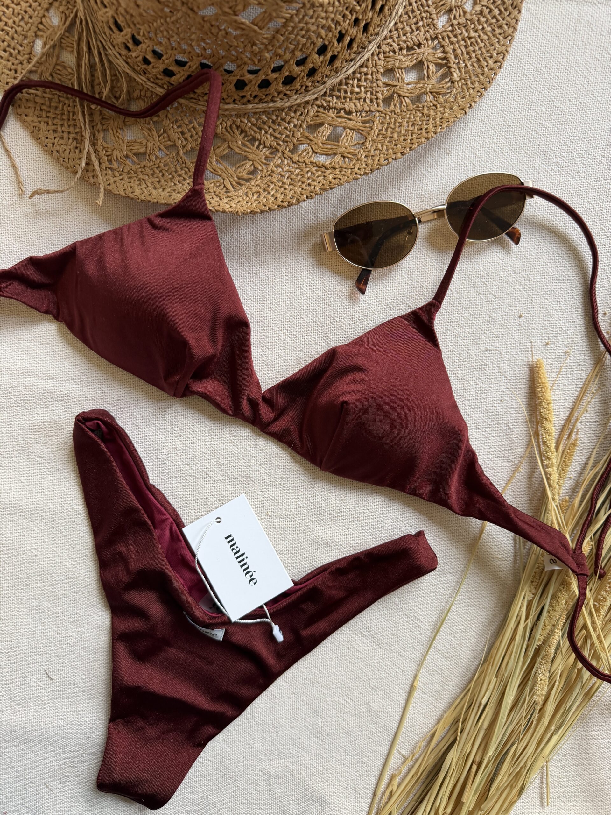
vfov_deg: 71.6
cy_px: 408
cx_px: 306
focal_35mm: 24
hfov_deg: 56.8
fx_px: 565
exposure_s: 1/121
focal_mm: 6.76
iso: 160
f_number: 1.78
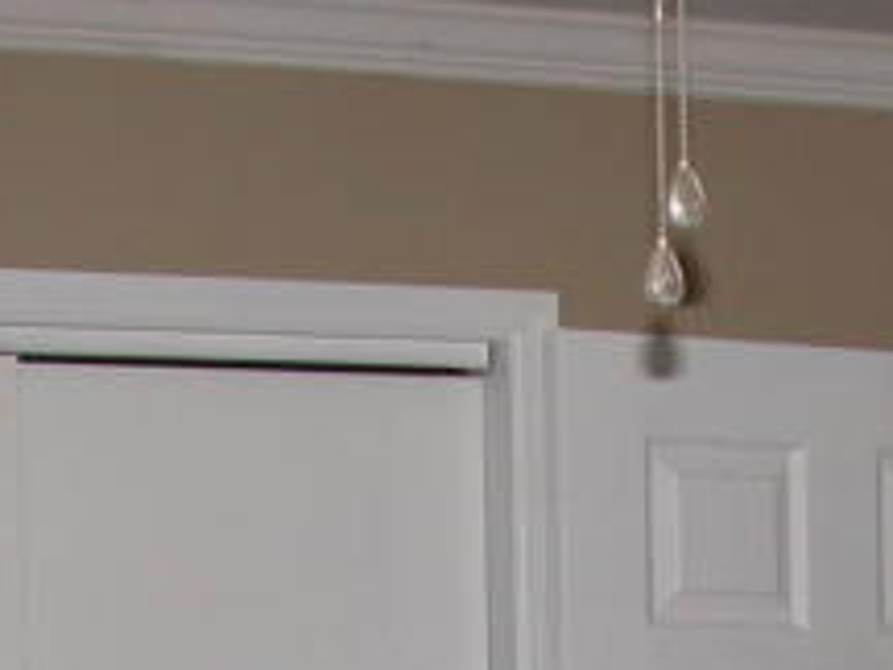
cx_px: 480
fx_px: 4282
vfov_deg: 8.6
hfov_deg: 11.9
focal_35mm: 166
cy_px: 1253
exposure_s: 1/60
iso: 100
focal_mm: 8.9
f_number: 2.8
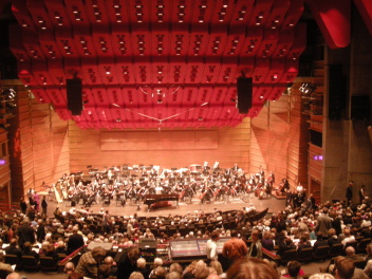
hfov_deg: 44.8
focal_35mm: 42
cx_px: 191
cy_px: 148
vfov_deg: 34.3
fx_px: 451
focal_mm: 7.9
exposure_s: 1/8.7
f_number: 2.8
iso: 400
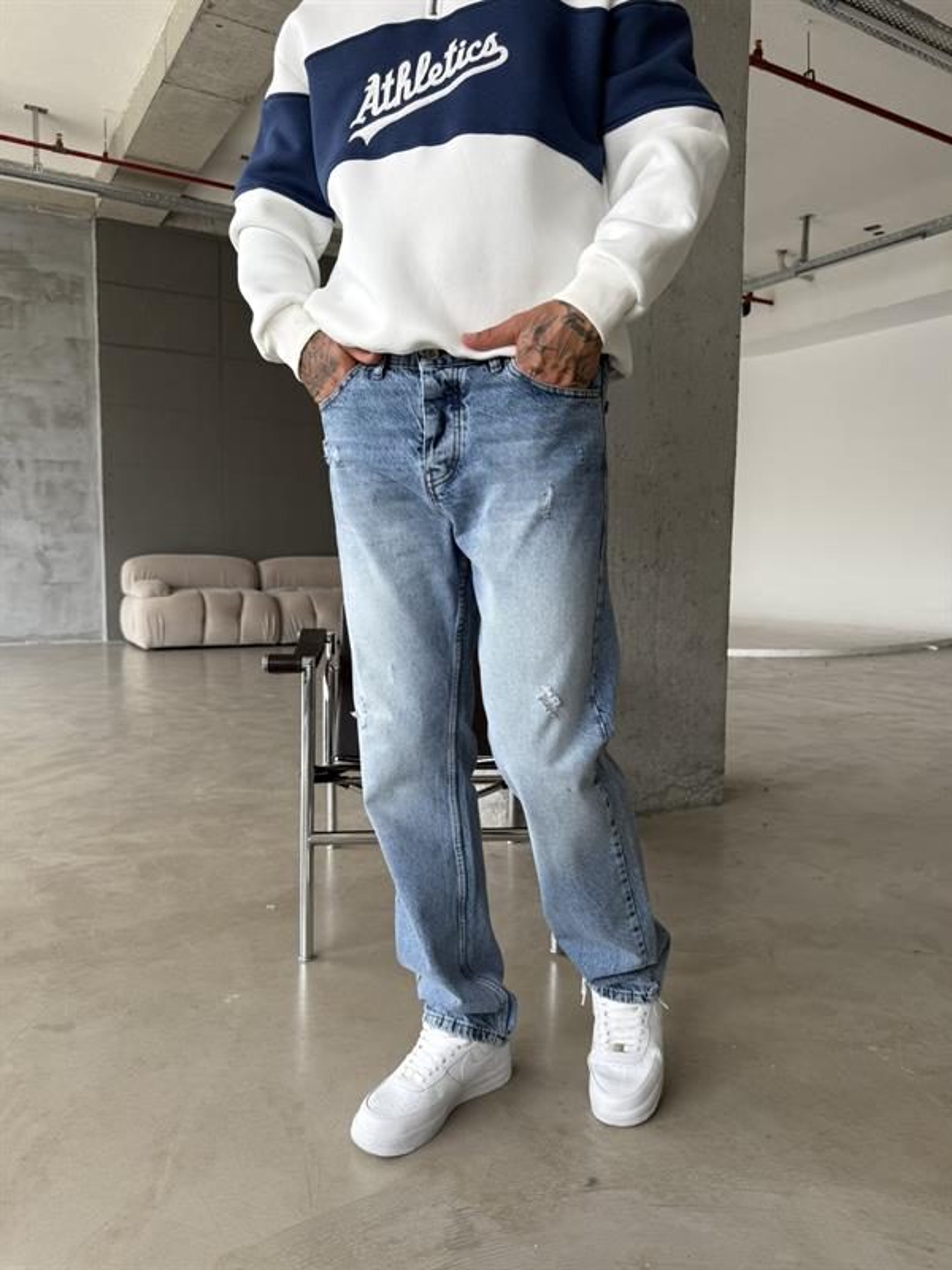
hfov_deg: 56.8
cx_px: 476
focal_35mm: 24
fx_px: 880
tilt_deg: -4.7
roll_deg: -0.6
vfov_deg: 71.6
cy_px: 635
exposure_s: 1/121
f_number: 1.78
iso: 80
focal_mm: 6.76
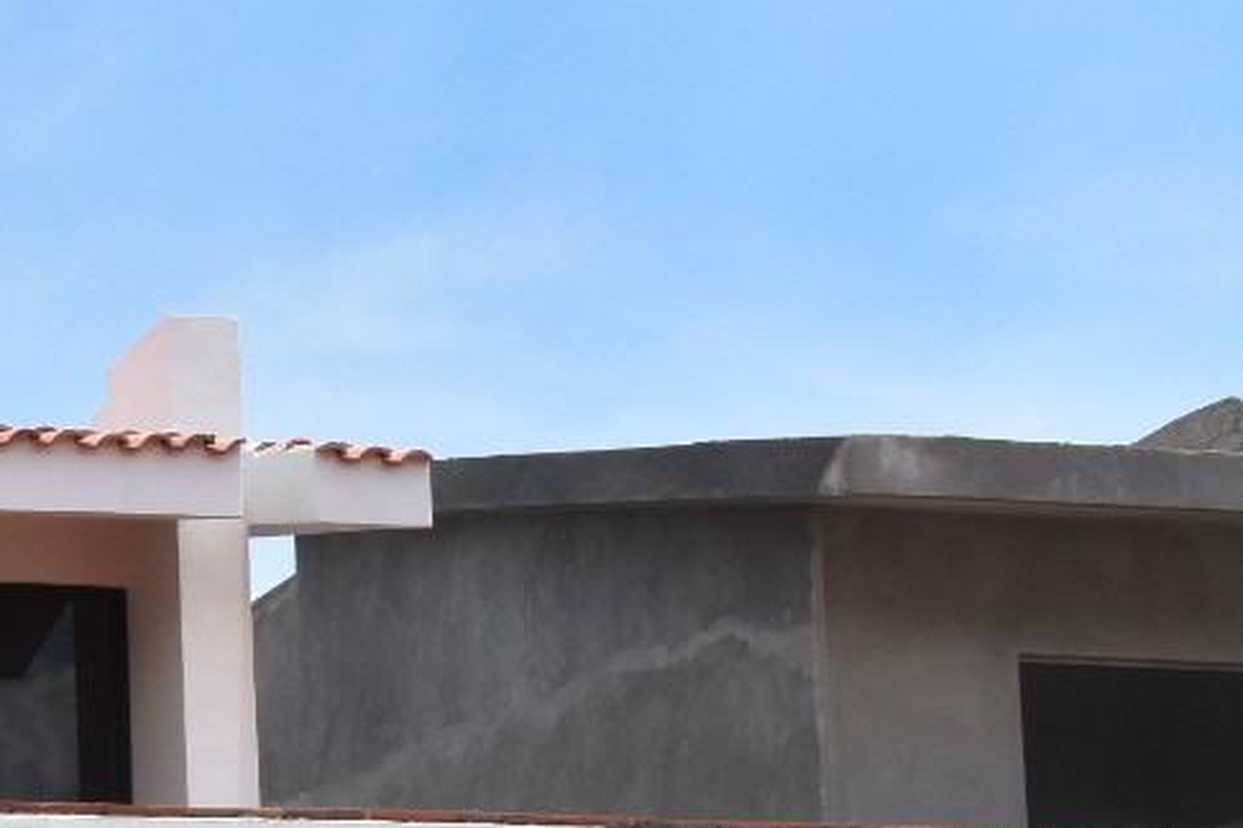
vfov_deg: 14.2
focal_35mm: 90
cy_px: 1245
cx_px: -801
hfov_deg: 18.9
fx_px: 3107
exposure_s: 1/400
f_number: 11
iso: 400
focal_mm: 18
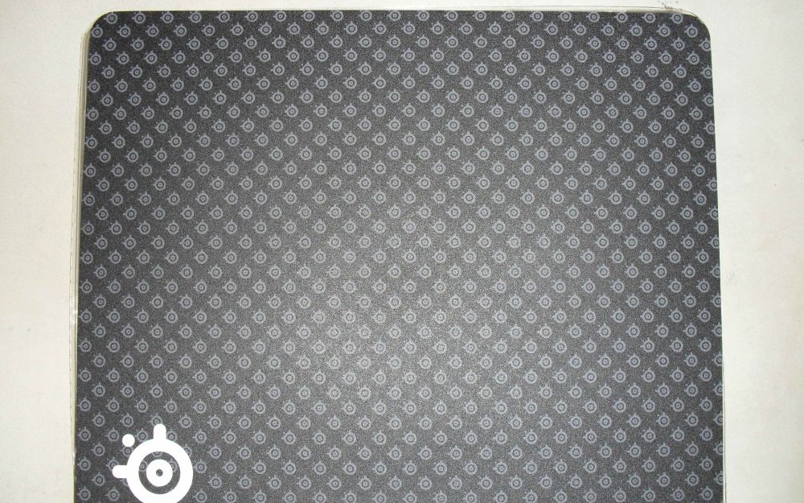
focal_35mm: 38
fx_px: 833
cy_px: 272
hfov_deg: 51.5
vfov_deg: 33.6
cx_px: 410
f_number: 3.2
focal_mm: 6.3
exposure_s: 1/45
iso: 200
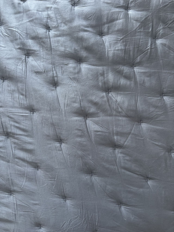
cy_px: 116
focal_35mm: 26
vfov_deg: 67.3
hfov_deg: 53.1
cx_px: 87
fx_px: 174
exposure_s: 1/66
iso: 125
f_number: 1.6
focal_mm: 5.96
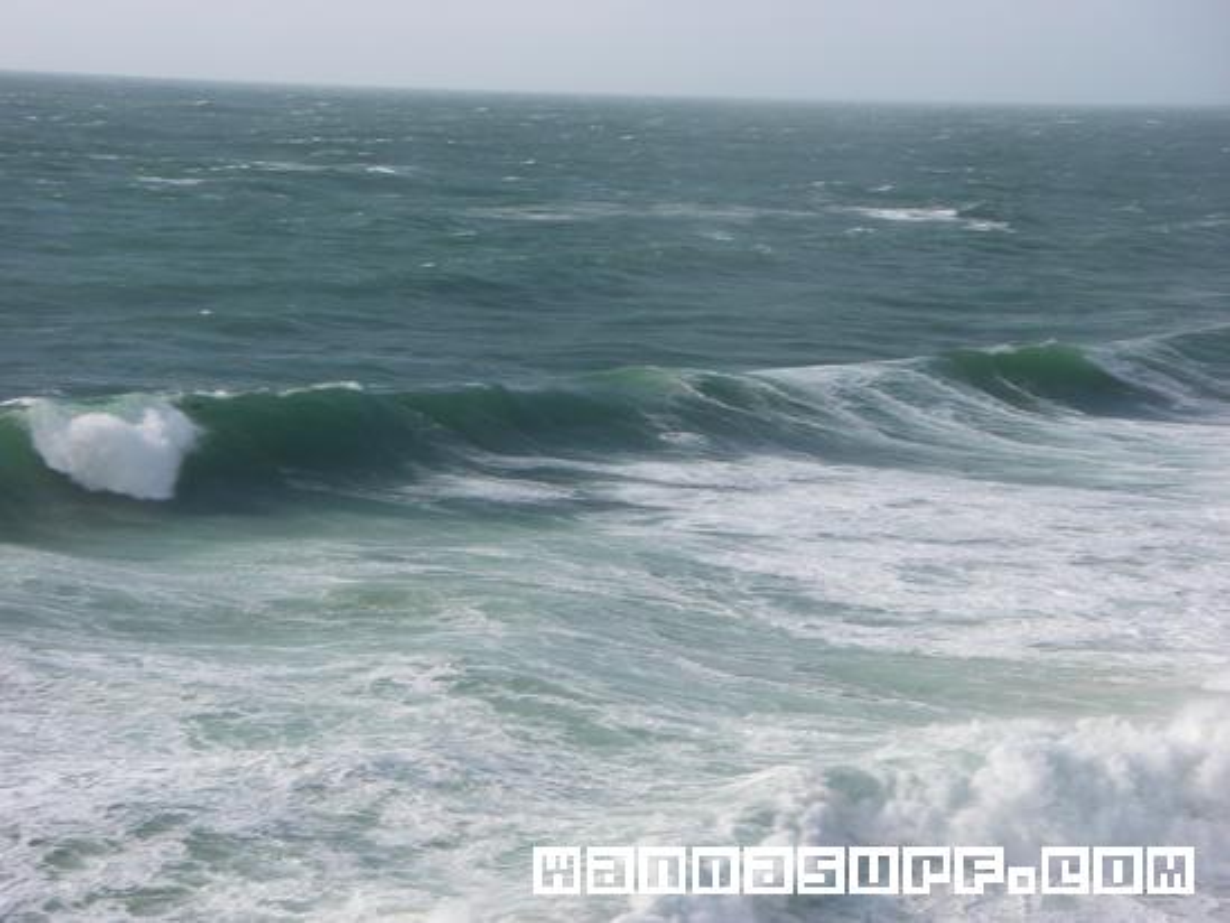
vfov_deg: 17.8
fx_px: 2950
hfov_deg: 23.6
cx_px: 615
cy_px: 462
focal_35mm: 83
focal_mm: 13.8
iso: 64
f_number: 7.8
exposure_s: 1/160
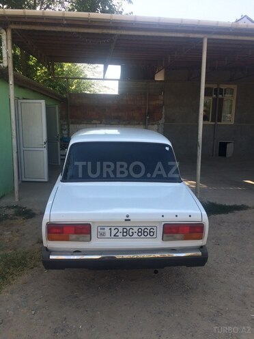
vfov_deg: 61.7
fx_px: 284
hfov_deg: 48.2
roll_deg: +0.3
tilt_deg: -13.2
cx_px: 127
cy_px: 170
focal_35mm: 29
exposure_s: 1/733
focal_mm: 4.15
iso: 32
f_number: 2.2
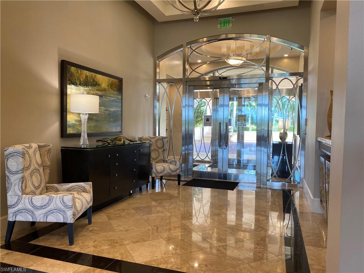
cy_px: 136
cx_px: 182
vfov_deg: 53.1
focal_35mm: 26
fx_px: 273
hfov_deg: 67.3
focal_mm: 4.25
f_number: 1.8
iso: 80
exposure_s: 1/60
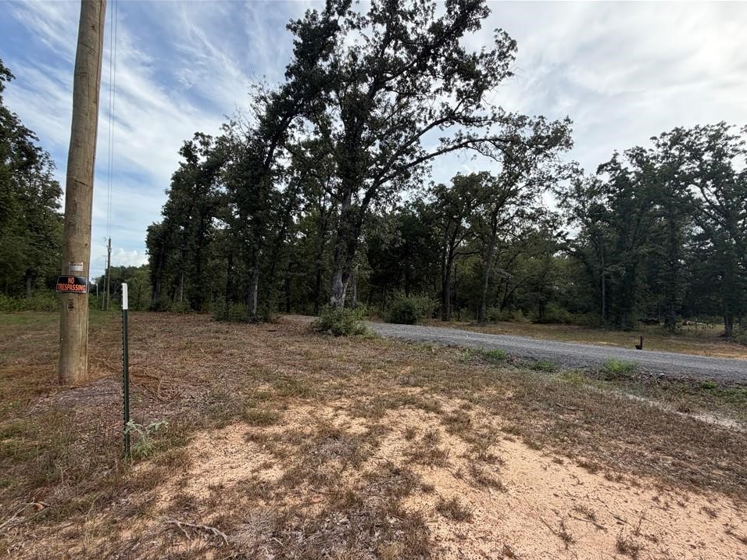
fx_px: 324
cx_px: 387
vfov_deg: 81.6
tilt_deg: +0.6
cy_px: 299
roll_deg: -1.2
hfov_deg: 98.1
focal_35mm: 15
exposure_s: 1/574
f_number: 2.2
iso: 40
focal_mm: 2.22
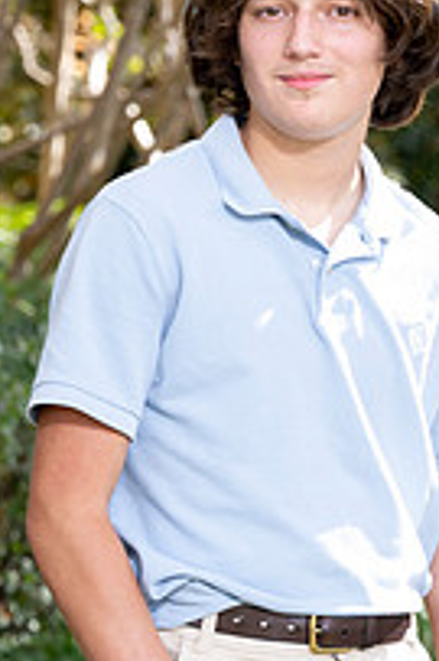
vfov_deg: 7.7
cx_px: 351
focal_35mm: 266
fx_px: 4874
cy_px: 355
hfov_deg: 5.2
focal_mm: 120
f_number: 6.3
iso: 400
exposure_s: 1/160
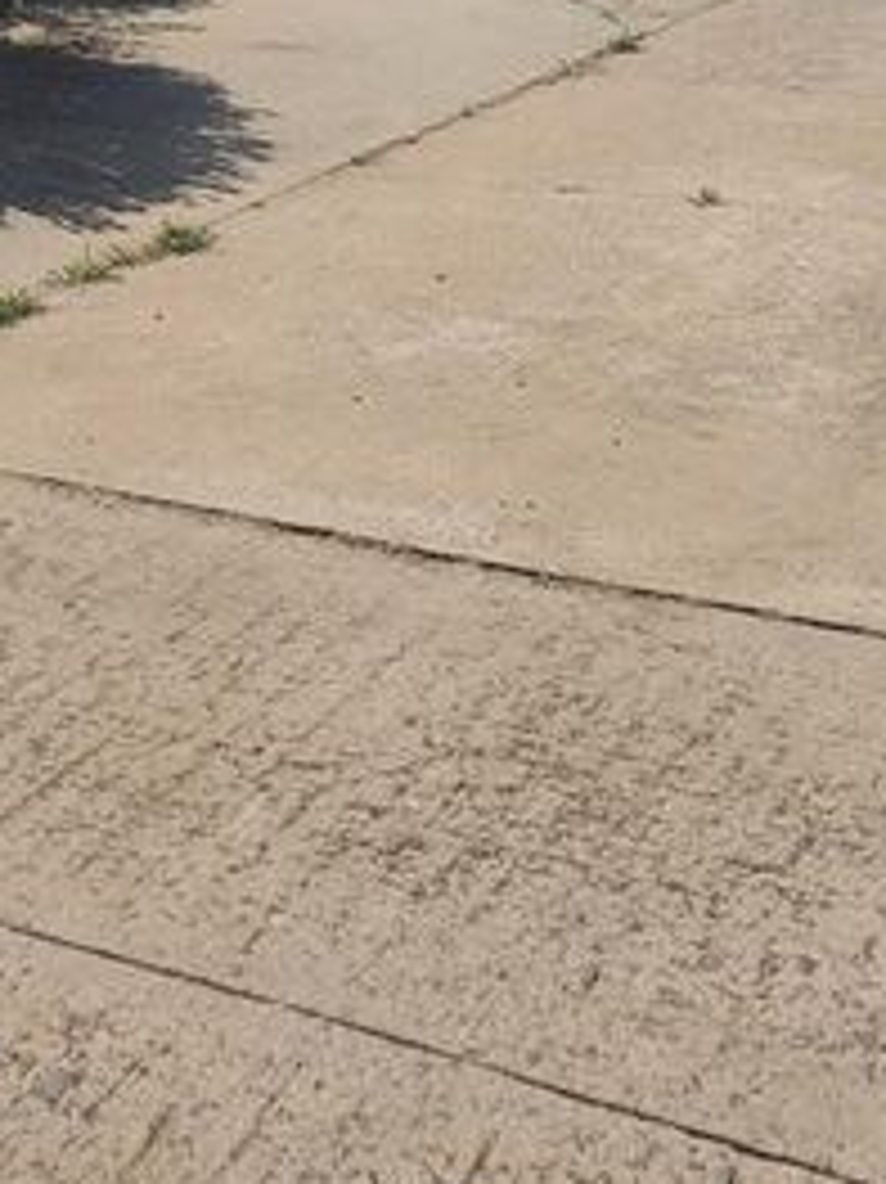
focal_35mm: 66
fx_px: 2254
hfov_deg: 22.2
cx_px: 324
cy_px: -209
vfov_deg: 26.4
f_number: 2.4
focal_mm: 4.3
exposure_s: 1/2082
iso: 50
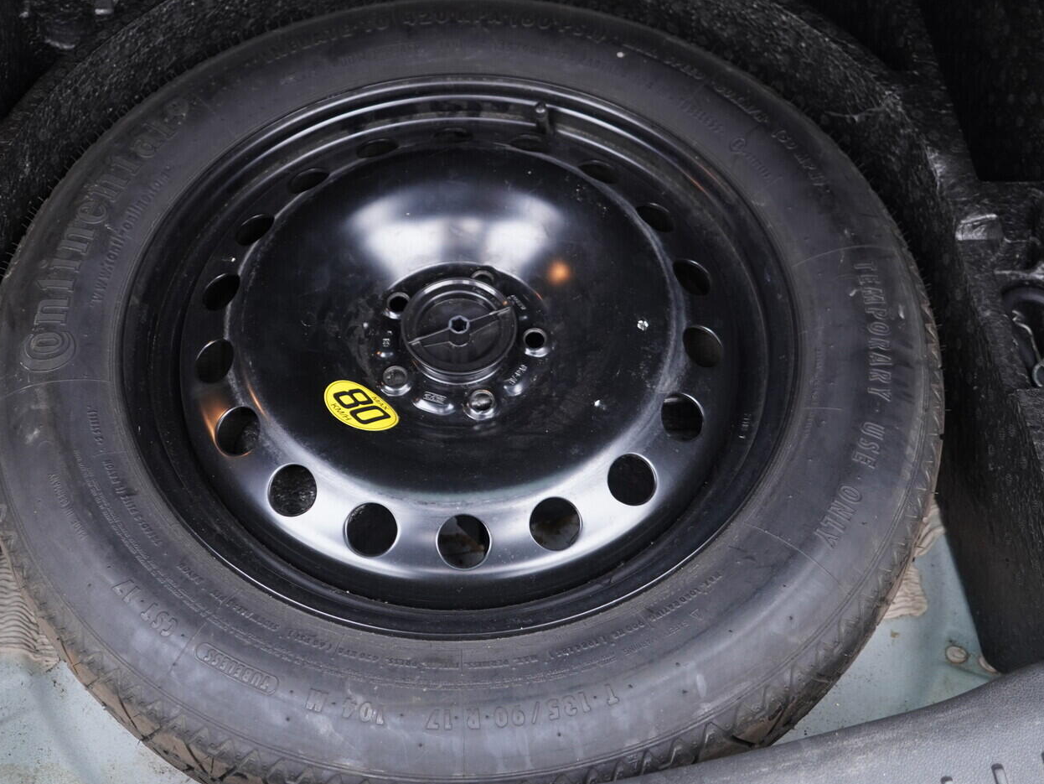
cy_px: 387
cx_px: 463
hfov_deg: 46.7
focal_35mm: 40
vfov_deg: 36.0
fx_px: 1207
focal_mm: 24
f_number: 2.8
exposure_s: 1/40
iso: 640
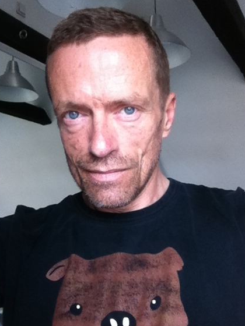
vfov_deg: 46.8
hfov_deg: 35.9
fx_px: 377
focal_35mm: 40
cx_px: 113
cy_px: 167
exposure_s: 1/40
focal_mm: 3.85
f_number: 2.4
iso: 160
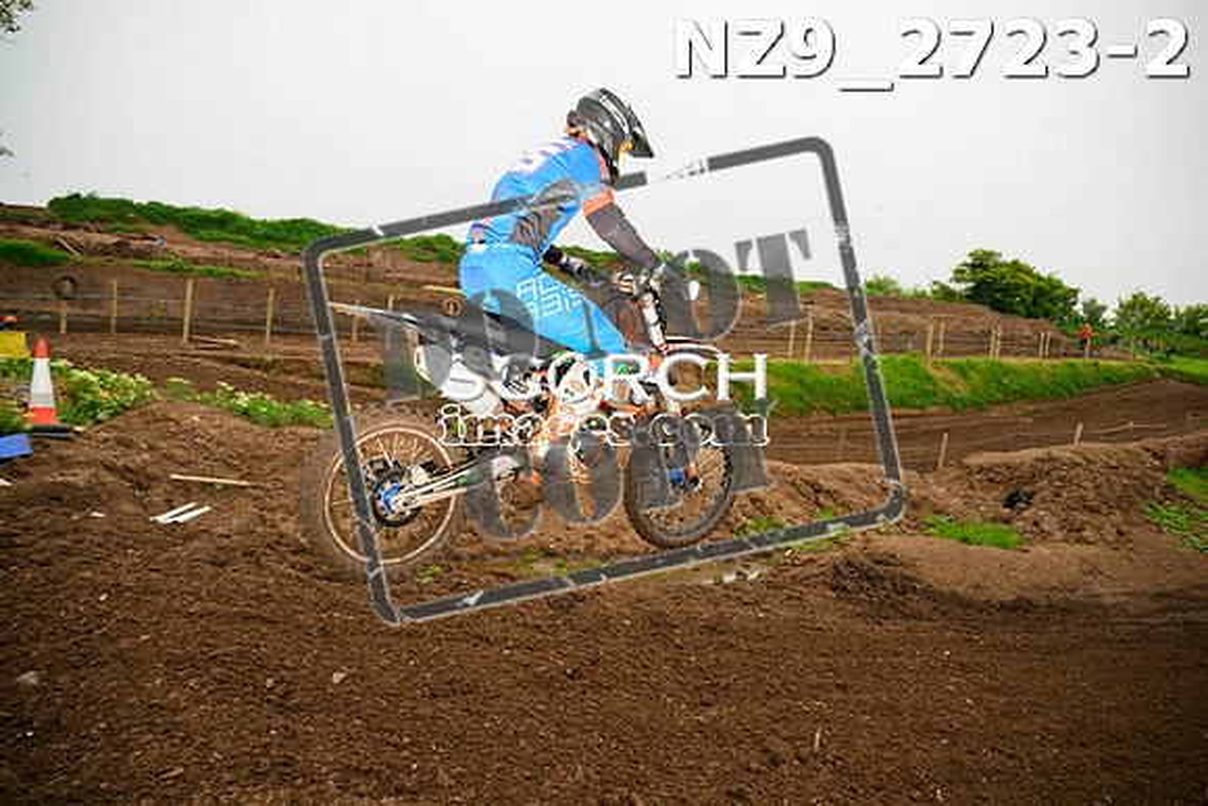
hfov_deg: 73.7
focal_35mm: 24
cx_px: 604
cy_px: 403
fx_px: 805
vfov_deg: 53.2
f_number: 5
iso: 400
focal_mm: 24
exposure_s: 1/1000
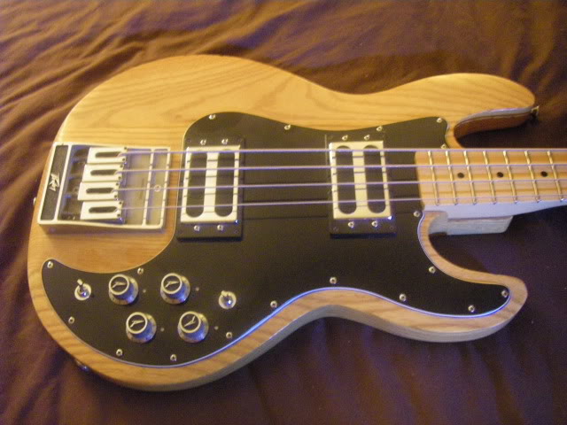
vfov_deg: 37.7
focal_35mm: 38
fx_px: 622
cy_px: 212
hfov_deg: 49.0
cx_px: 284
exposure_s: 1/5
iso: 800
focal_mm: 6.3
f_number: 3.5
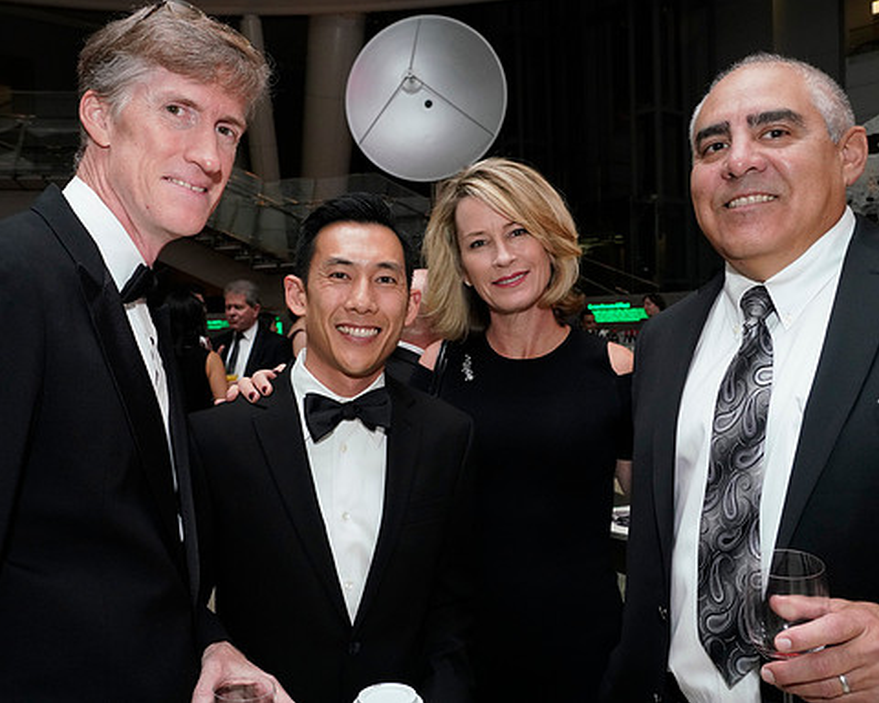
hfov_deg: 52.8
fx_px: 885
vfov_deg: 43.4
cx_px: 399
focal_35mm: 34
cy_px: 351
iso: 5000
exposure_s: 1/125
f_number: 8
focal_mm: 30
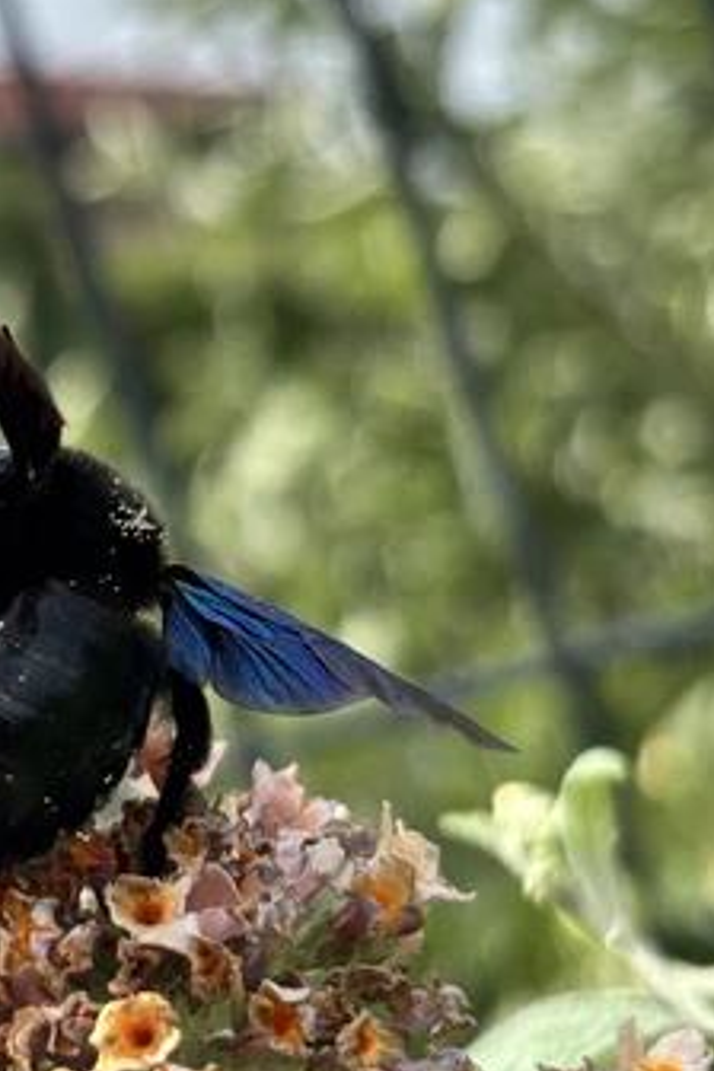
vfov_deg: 19.8
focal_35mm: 103
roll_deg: +18.1
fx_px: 3064
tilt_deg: -0.5
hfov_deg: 13.1
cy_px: 443
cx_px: 19
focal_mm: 5.96
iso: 32
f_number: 1.6
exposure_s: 1/1949
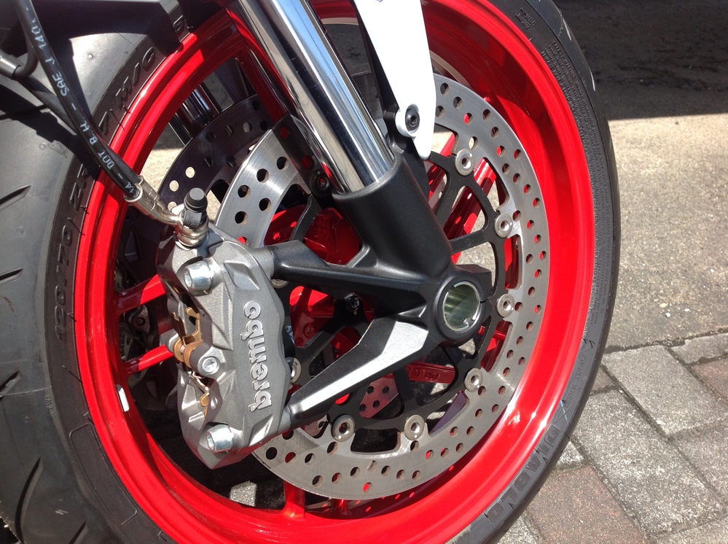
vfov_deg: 40.6
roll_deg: +1.3
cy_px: 272
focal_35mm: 35
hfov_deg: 52.7
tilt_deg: -34.3
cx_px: 364
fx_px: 735
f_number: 2.4
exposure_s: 1/630
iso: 50
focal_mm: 4.28
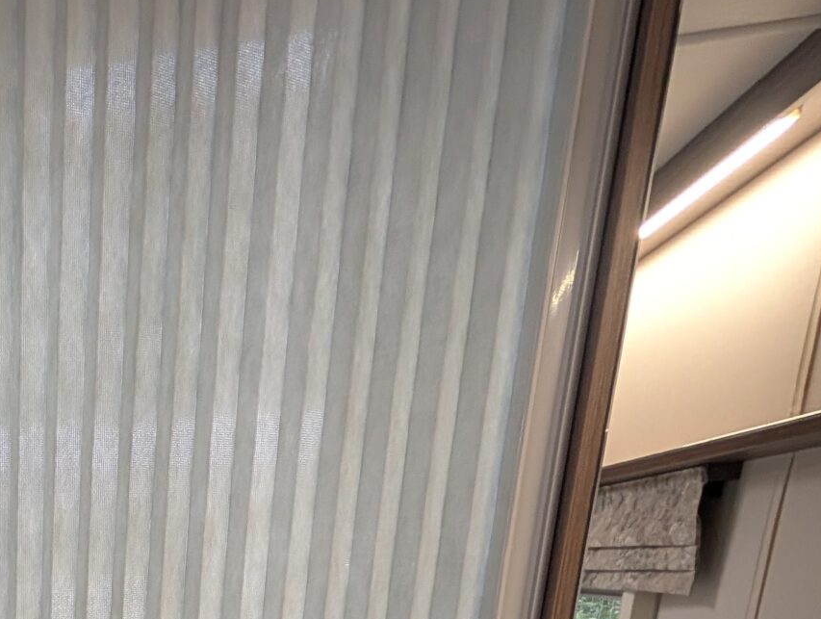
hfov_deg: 40.6
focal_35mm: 36
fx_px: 855
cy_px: 814
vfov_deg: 30.7
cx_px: -95
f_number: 1.7
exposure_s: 1/127
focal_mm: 2.02
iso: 129
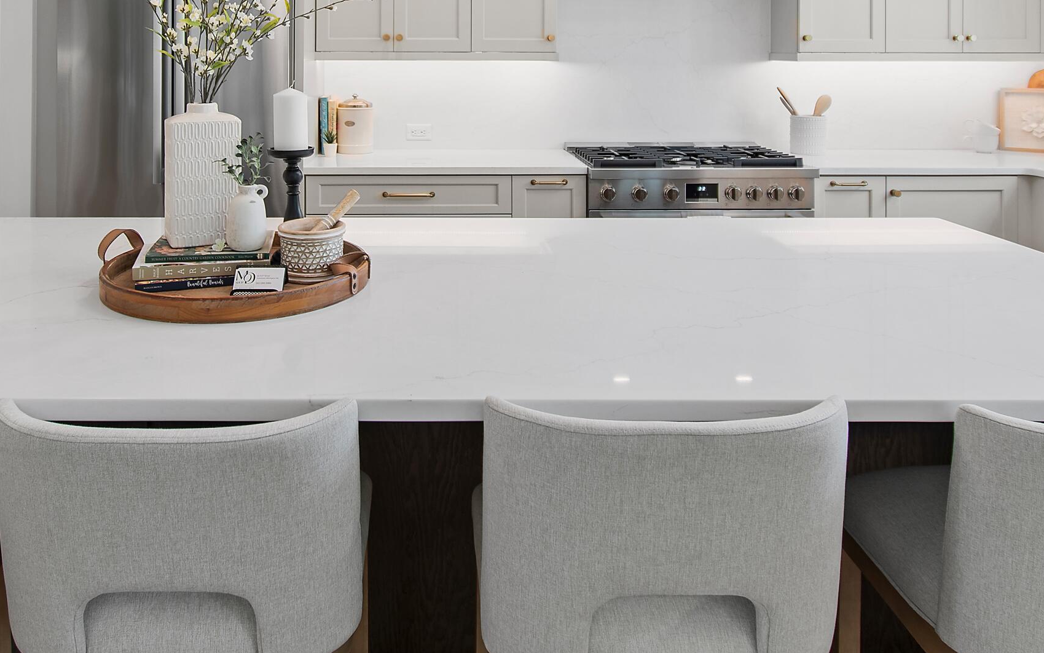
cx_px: 439
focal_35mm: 27
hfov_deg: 68.0
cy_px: 44
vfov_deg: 41.7
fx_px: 768
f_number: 4.5
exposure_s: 1/4
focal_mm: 10
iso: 100
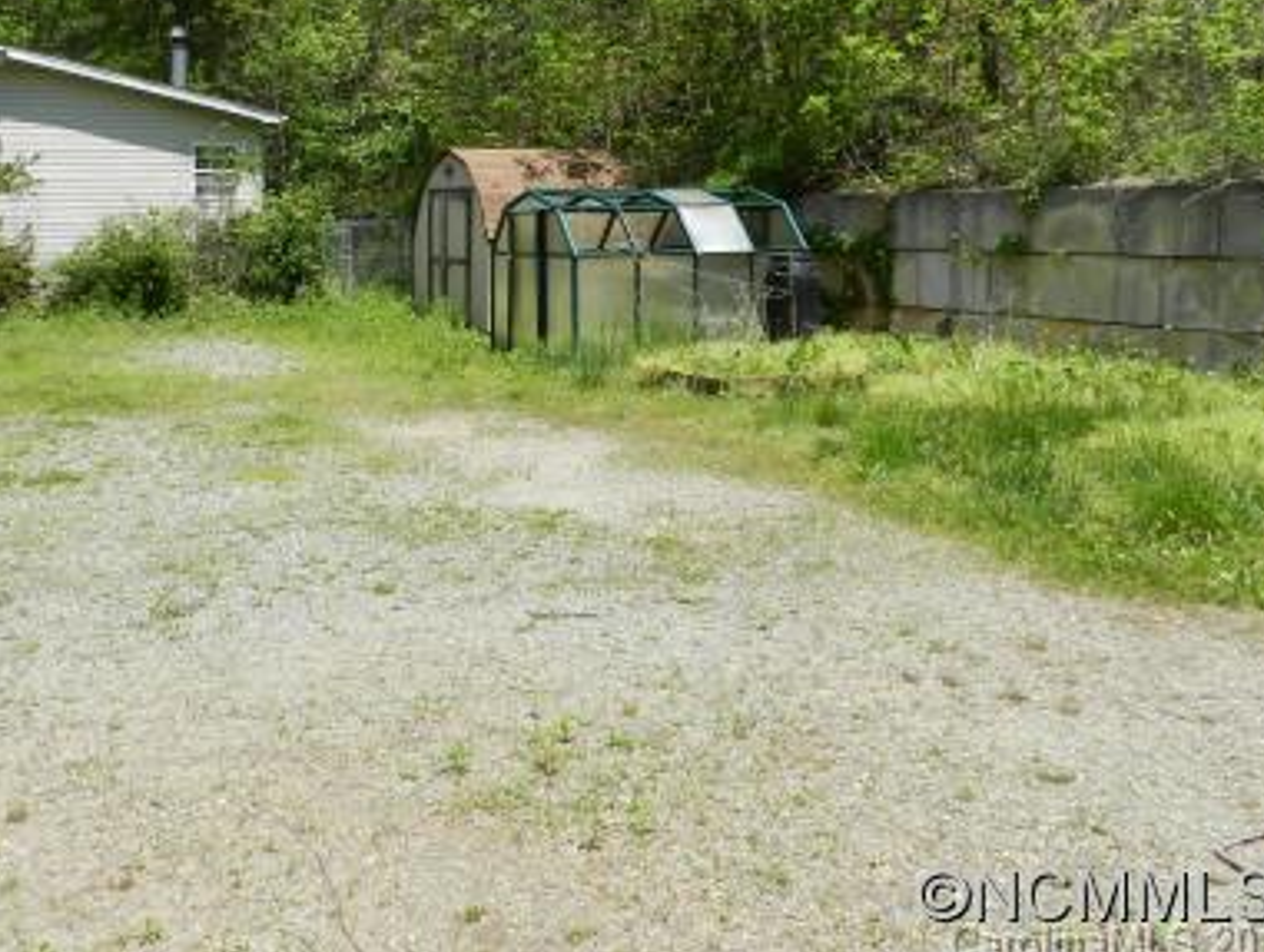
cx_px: 365
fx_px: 1280
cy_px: 249
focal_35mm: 35
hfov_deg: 51.0
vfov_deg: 39.8
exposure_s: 1/800
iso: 160
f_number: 4
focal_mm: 4
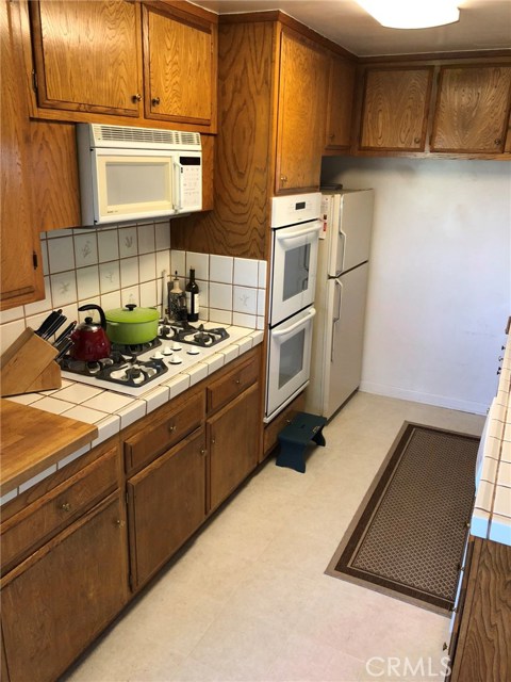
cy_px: 341
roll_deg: -2.8
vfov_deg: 63.4
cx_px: 256
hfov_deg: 49.7
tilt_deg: -13.6
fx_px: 551
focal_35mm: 28
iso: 40
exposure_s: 1/20
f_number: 1.8
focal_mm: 4
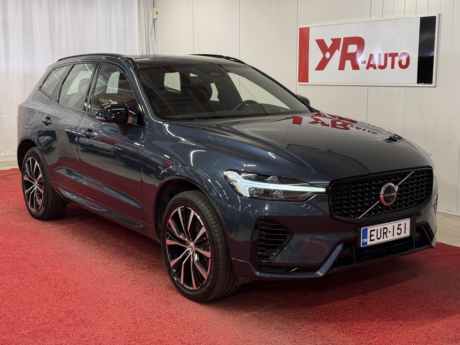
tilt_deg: -8.6
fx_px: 638
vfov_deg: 30.3
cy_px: 172
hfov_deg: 39.7
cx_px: 230
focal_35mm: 48
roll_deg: +0.2
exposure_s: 1/117
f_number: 1.78
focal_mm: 6.76
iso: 100
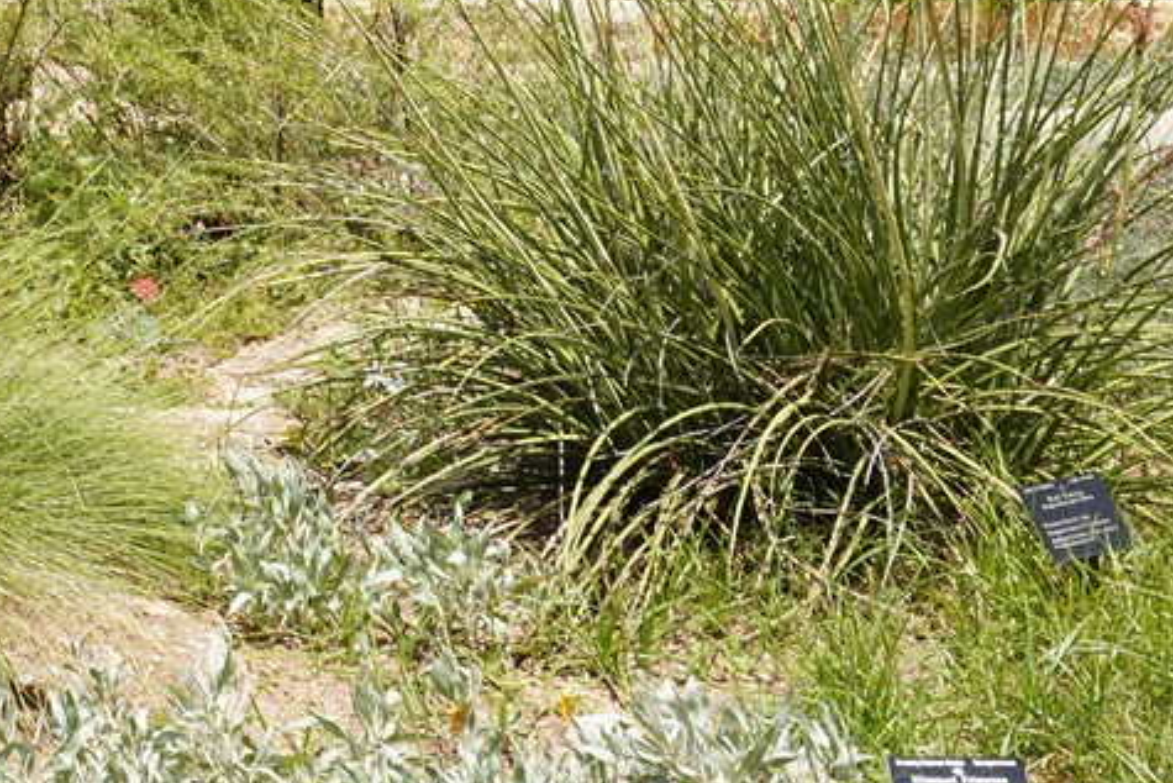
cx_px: 27
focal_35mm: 118
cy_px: -89
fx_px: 3846
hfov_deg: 17.0
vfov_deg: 11.4
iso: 160
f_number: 13
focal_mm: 28
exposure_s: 1/100
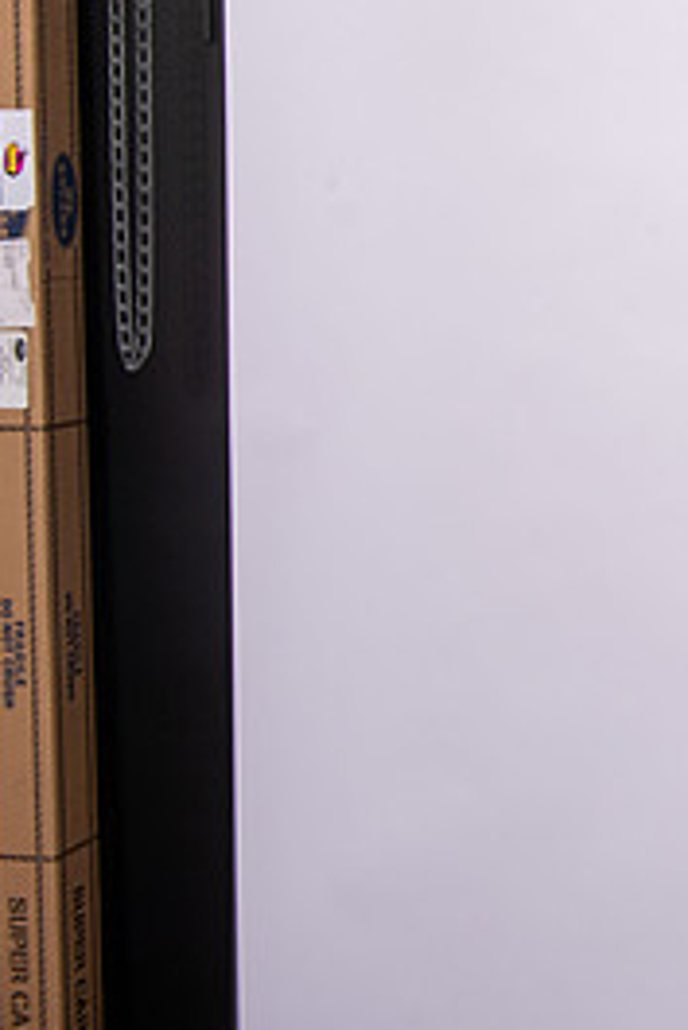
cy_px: 315
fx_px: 2004
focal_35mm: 70
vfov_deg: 28.6
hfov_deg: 17.2
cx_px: 1088
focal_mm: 32
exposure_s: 1/250
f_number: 9
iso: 100
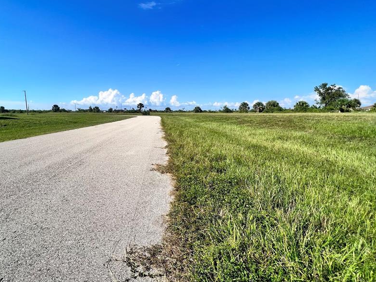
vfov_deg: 74.4
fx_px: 185
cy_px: 123
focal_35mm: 17
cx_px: 150
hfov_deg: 89.9
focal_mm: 1.57
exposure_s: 1/2660
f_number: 1.8
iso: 32
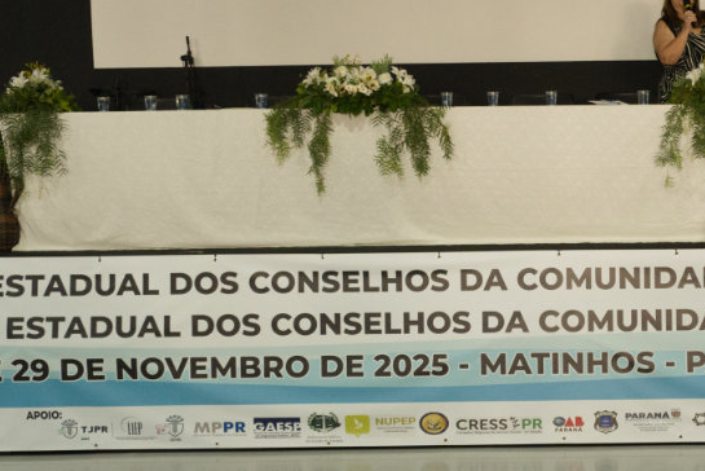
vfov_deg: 17.7
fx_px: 1509
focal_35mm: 77
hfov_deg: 25.3
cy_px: 281
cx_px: 671
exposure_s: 1/100
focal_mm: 35
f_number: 4
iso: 5000
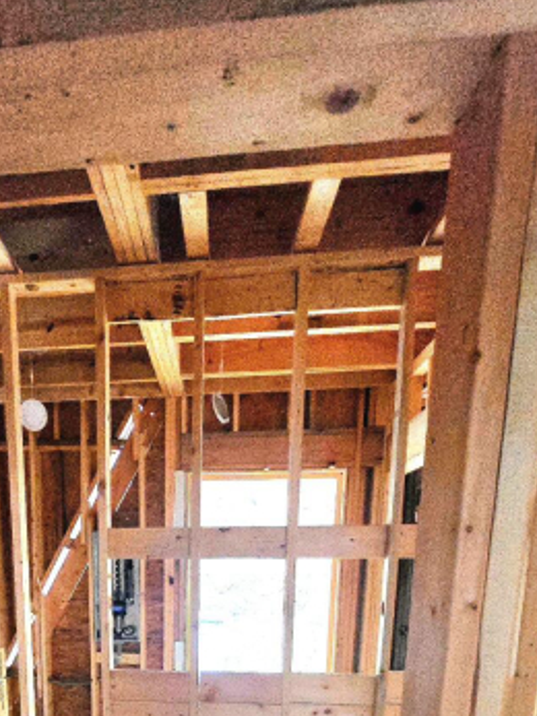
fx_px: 517
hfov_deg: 53.5
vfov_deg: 57.5
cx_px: 167
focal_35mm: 25
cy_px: 670
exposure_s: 1/60.2
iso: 1250
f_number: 2.2
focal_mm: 1.7
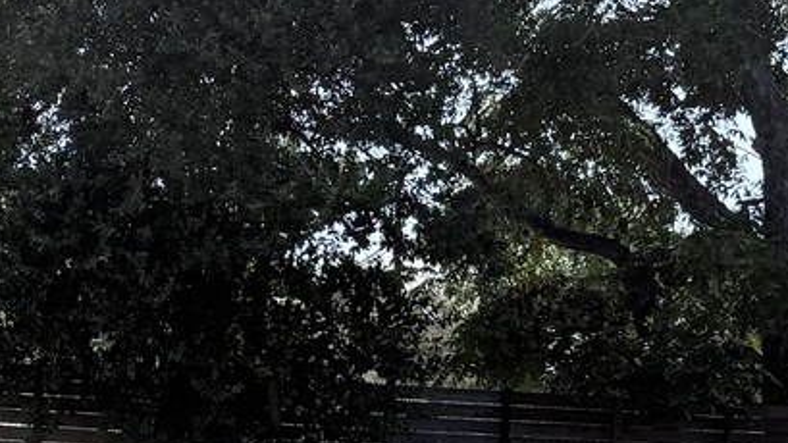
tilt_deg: -2.2
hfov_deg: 22.6
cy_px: 632
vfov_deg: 12.6
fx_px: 1922
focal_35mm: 92
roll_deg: -1.8
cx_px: 92
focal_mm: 6.76
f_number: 1.78
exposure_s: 1/3279
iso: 80
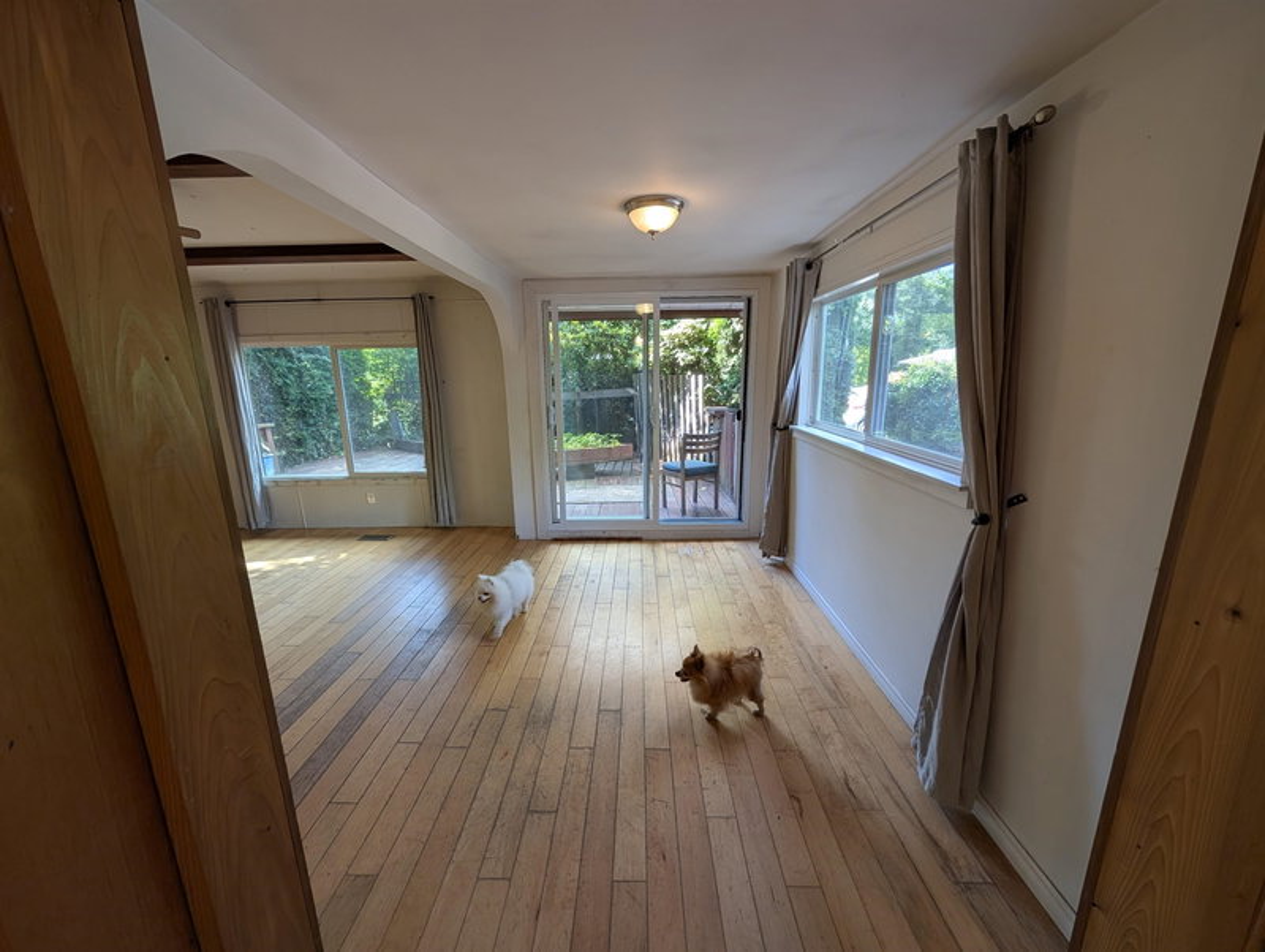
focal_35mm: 12
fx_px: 439
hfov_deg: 110.5
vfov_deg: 94.6
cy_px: 476
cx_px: 632
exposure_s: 1/120
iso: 73
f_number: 1.7
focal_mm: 2.02
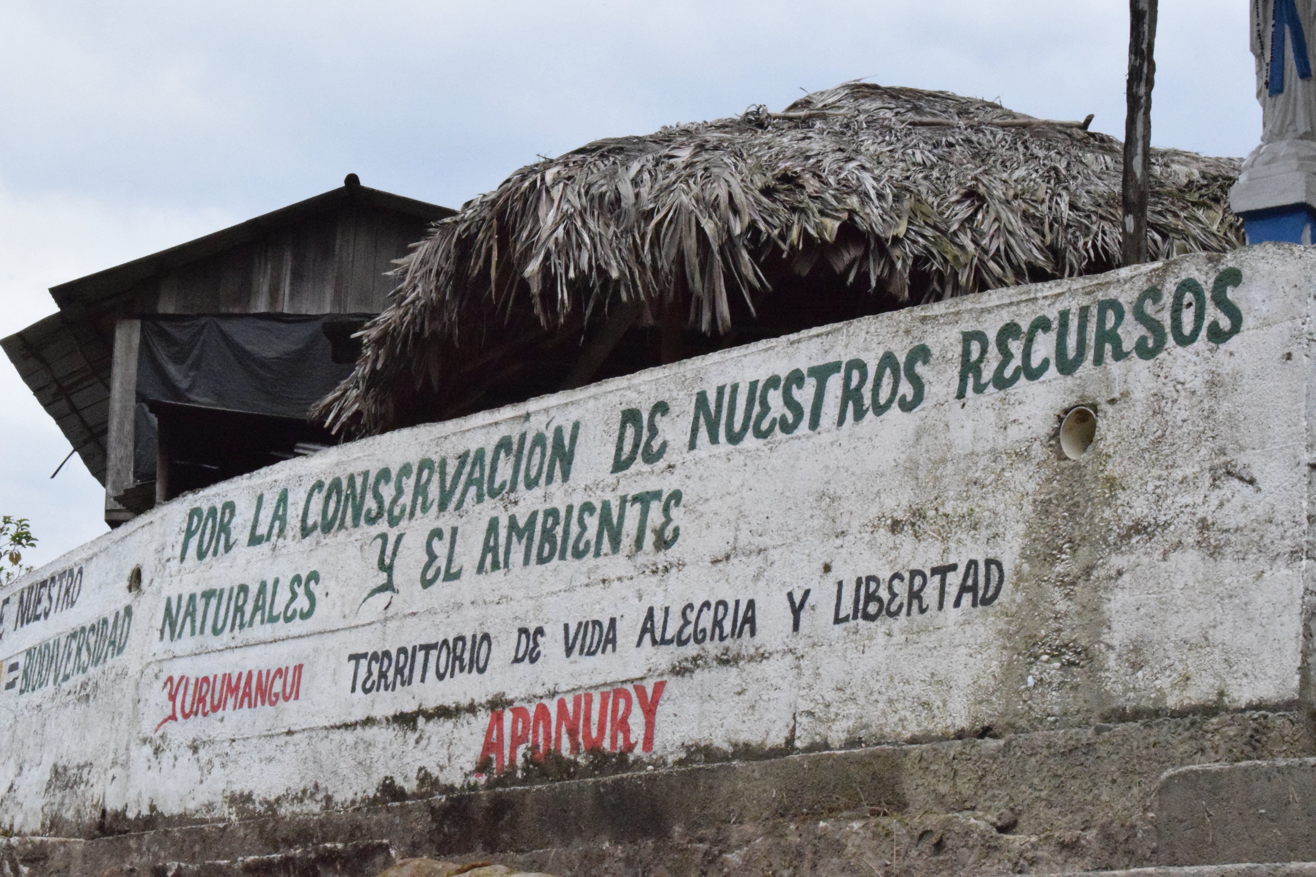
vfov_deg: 16.6
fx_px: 3016
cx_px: 658
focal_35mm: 82
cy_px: 438
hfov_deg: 24.6
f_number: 29
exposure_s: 1/3200
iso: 12800
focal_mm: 55
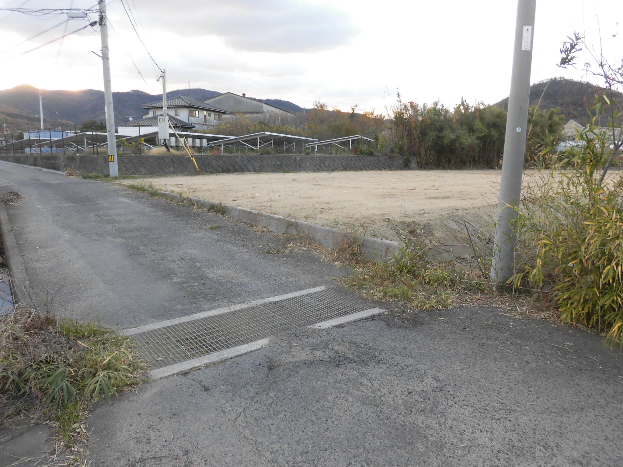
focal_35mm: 24
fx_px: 432
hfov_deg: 71.6
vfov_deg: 56.8
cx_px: 312
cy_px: 234
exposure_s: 1/100
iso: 100
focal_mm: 4.3
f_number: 3.1
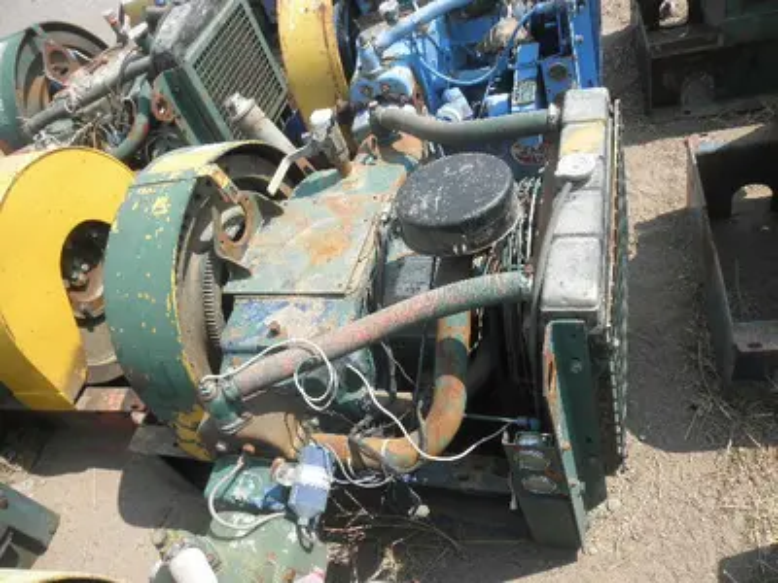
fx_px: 629
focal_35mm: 28
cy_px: 292
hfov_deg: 63.4
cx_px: 389
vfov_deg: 49.7
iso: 64
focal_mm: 5
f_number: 3
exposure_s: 1/500
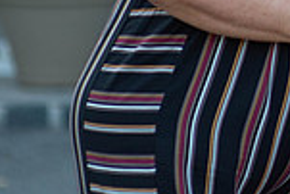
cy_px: -90
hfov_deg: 6.2
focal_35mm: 326
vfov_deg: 4.2
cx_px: 465
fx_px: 2629
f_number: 2
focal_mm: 85
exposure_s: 1/800
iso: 250
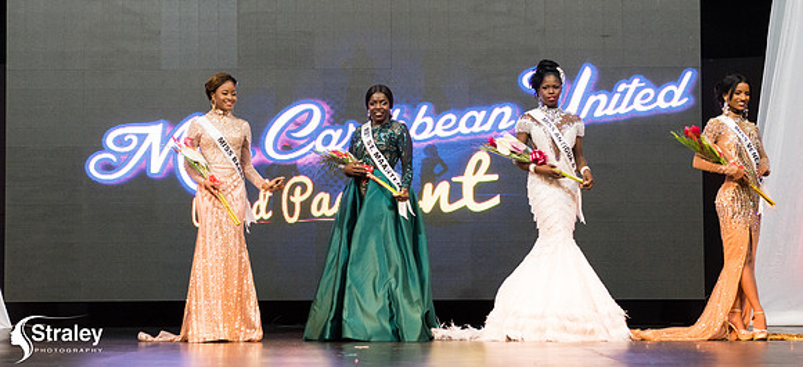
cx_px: 337
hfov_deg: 28.8
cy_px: 177
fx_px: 1560
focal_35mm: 76
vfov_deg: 13.4
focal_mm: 55
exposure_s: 1/160
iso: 4000
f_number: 5
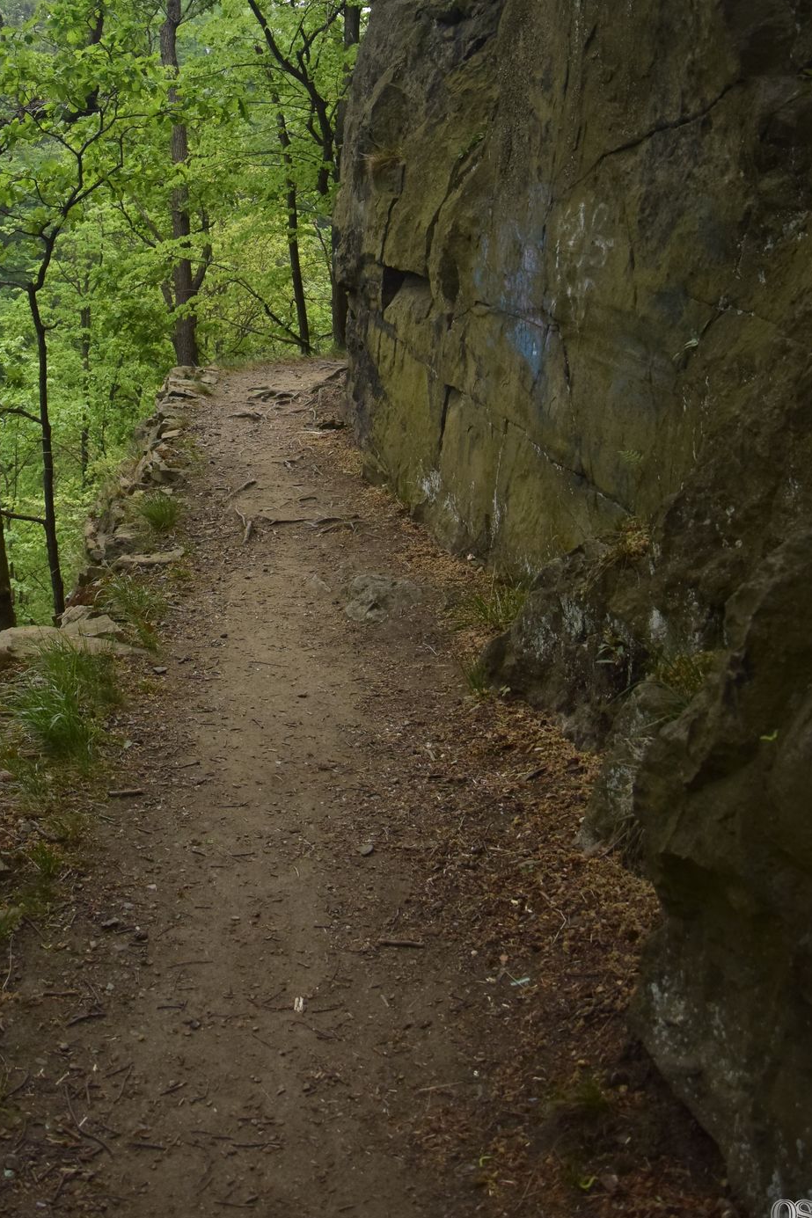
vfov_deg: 48.3
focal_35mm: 39
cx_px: 242
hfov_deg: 33.8
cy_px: 359
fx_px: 1320
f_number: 4.5
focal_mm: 18
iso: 640
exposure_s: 1/640
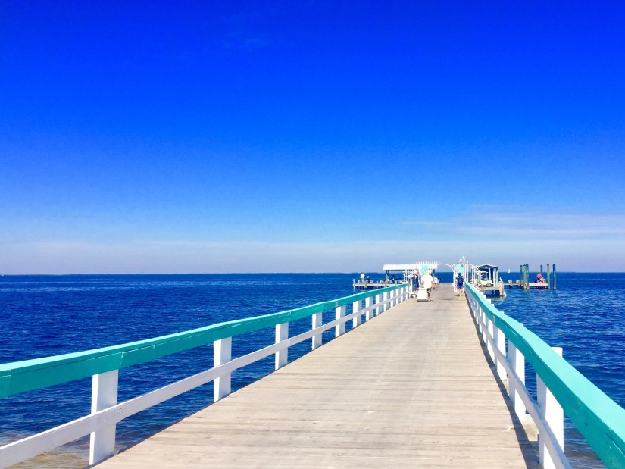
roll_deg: -0.7
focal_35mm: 36
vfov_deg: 39.7
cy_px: 244
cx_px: 381
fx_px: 650
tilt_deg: +2.2
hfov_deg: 50.9
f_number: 2.2
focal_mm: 4.15
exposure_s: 1/3049
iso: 32
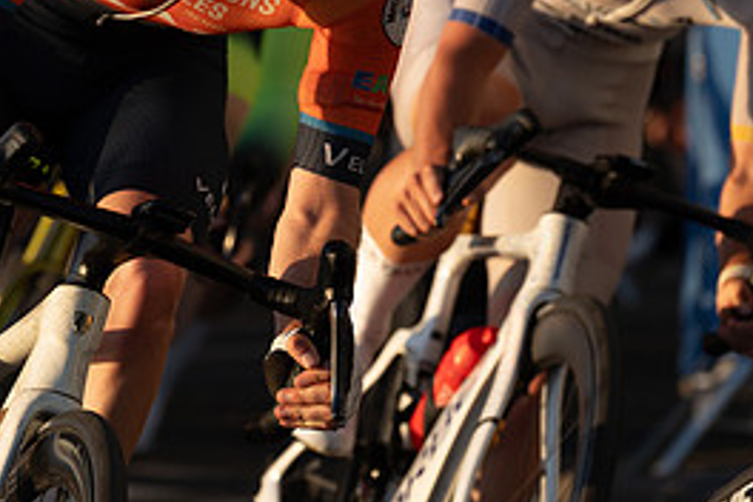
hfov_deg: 6.7
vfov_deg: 4.5
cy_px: 1
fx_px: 6421
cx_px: 209
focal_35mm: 307
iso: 200
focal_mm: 122
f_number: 4
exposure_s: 1/1000
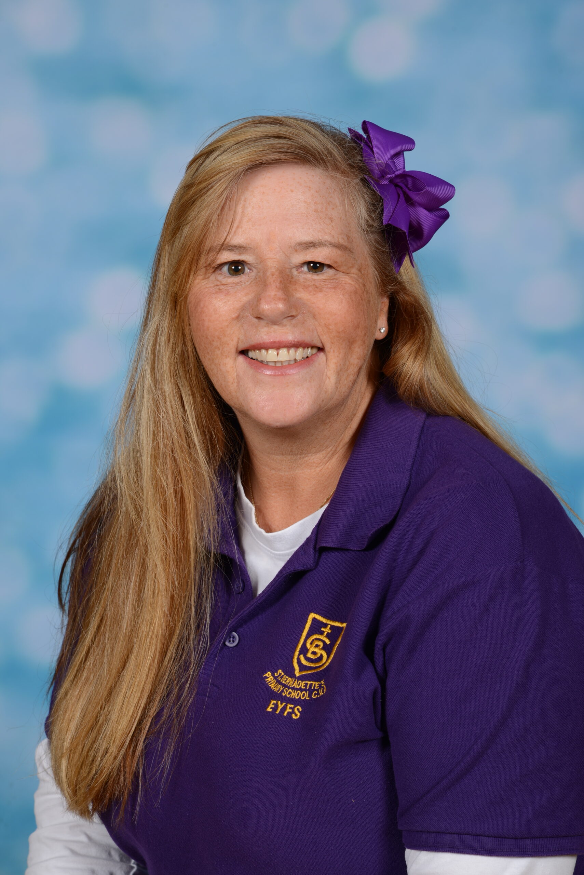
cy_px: 438
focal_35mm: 120
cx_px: 292
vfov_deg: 17.1
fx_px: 2917
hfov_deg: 11.4
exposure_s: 1/160
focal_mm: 120
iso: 100
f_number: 11
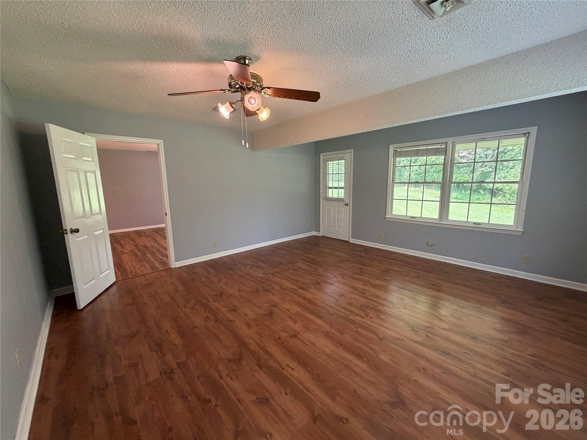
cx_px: 294
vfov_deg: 85.7
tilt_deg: -9.6
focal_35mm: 14
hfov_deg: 102.1
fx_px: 237
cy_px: 220
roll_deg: +0.1
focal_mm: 2.22
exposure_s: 1/120
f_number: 2.2
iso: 250
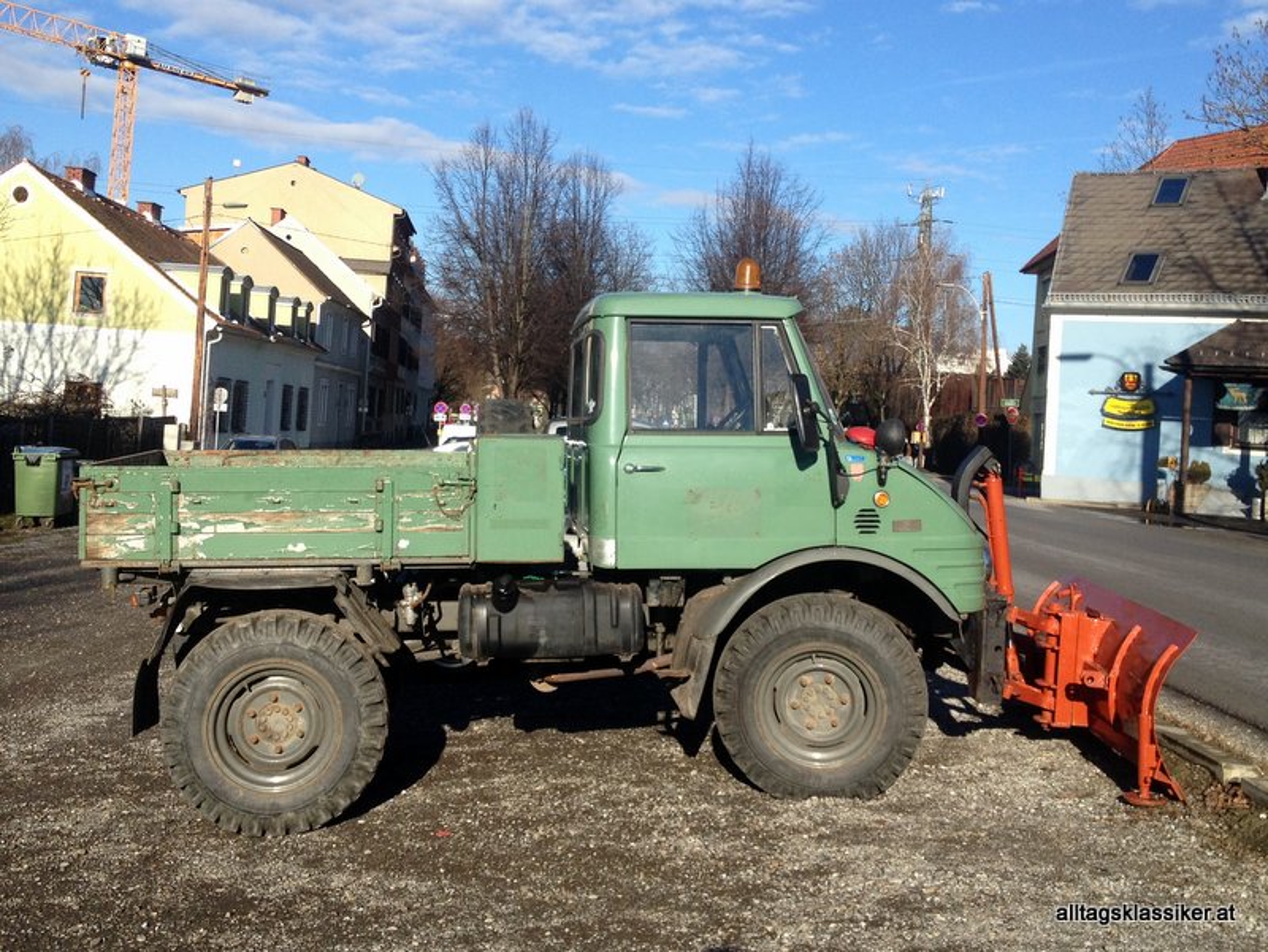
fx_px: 1283
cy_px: 476
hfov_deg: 52.6
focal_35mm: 35
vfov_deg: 40.7
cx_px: 634
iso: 50
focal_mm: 4.28
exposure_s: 1/1534
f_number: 2.4
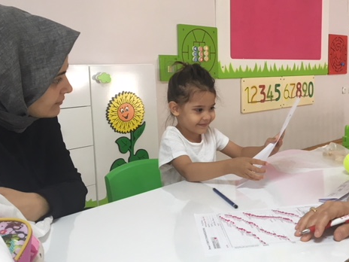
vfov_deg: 35.9
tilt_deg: -6.5
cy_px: 108
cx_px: 219
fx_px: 403
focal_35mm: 40
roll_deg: +0.8
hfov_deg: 46.4
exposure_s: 1/33
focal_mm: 4.15
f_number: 2.2
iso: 80
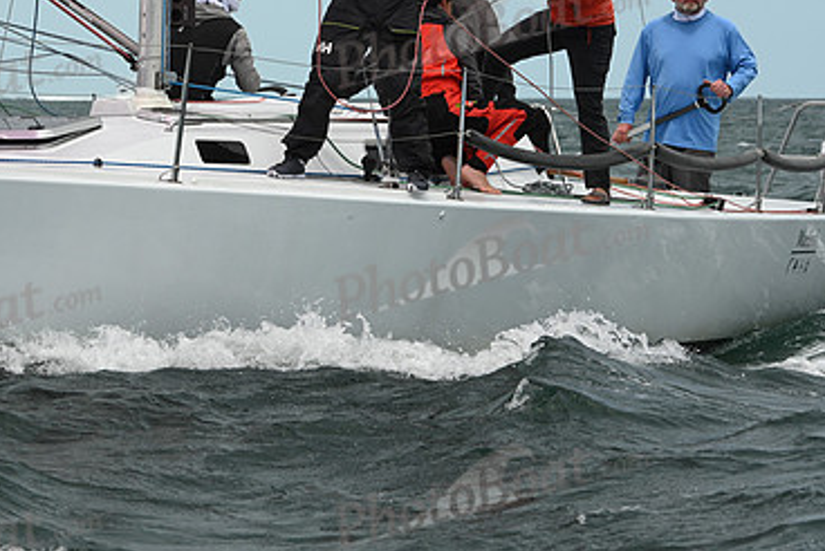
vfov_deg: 5.6
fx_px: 5596
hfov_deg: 8.4
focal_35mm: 244
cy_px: 178
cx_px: 220
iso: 320
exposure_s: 1/1000
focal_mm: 155
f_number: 9
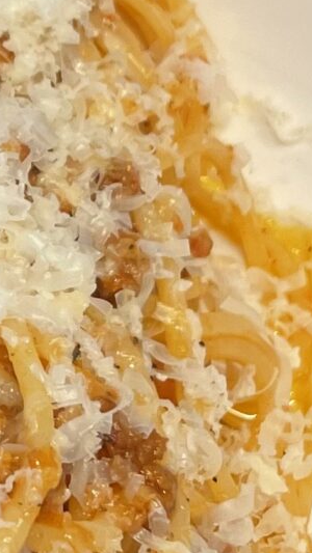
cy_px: 123
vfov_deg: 15.7
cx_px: -192
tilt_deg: -46.4
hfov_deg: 8.7
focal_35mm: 136
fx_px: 1999
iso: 125
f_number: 1.6
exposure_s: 1/104
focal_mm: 4.2
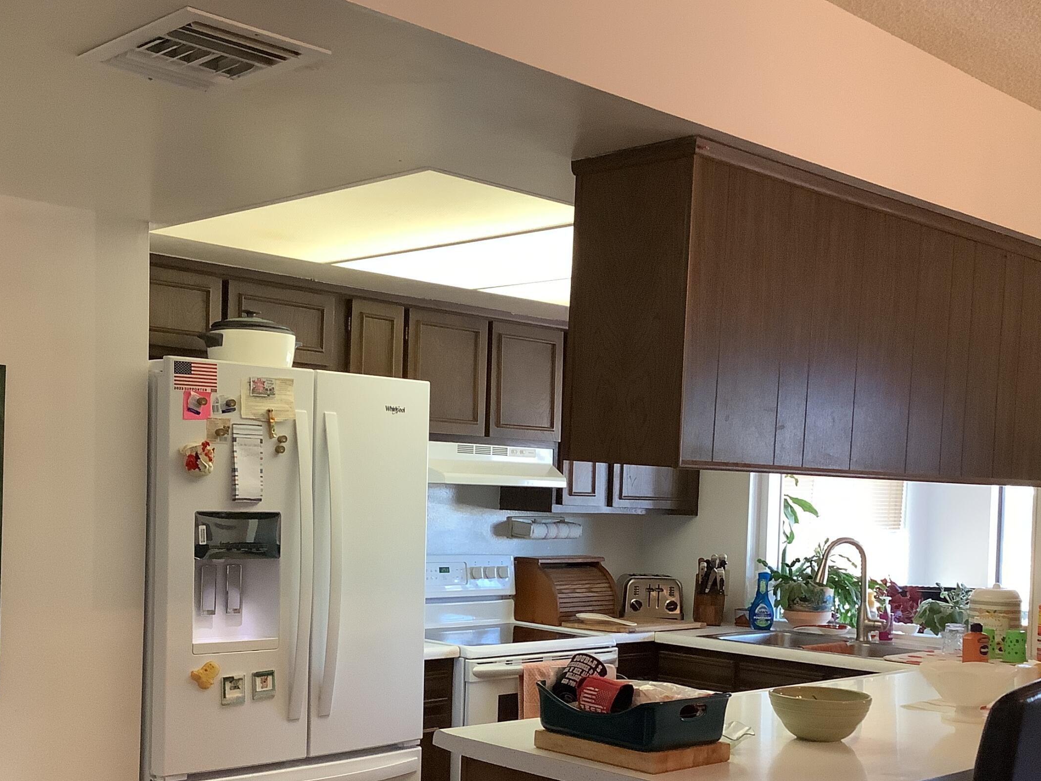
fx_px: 1323
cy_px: 539
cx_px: 531
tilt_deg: -2.8
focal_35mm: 44
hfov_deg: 42.9
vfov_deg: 32.5
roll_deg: -1.7
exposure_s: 1/40
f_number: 2.4
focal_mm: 3.3
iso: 320
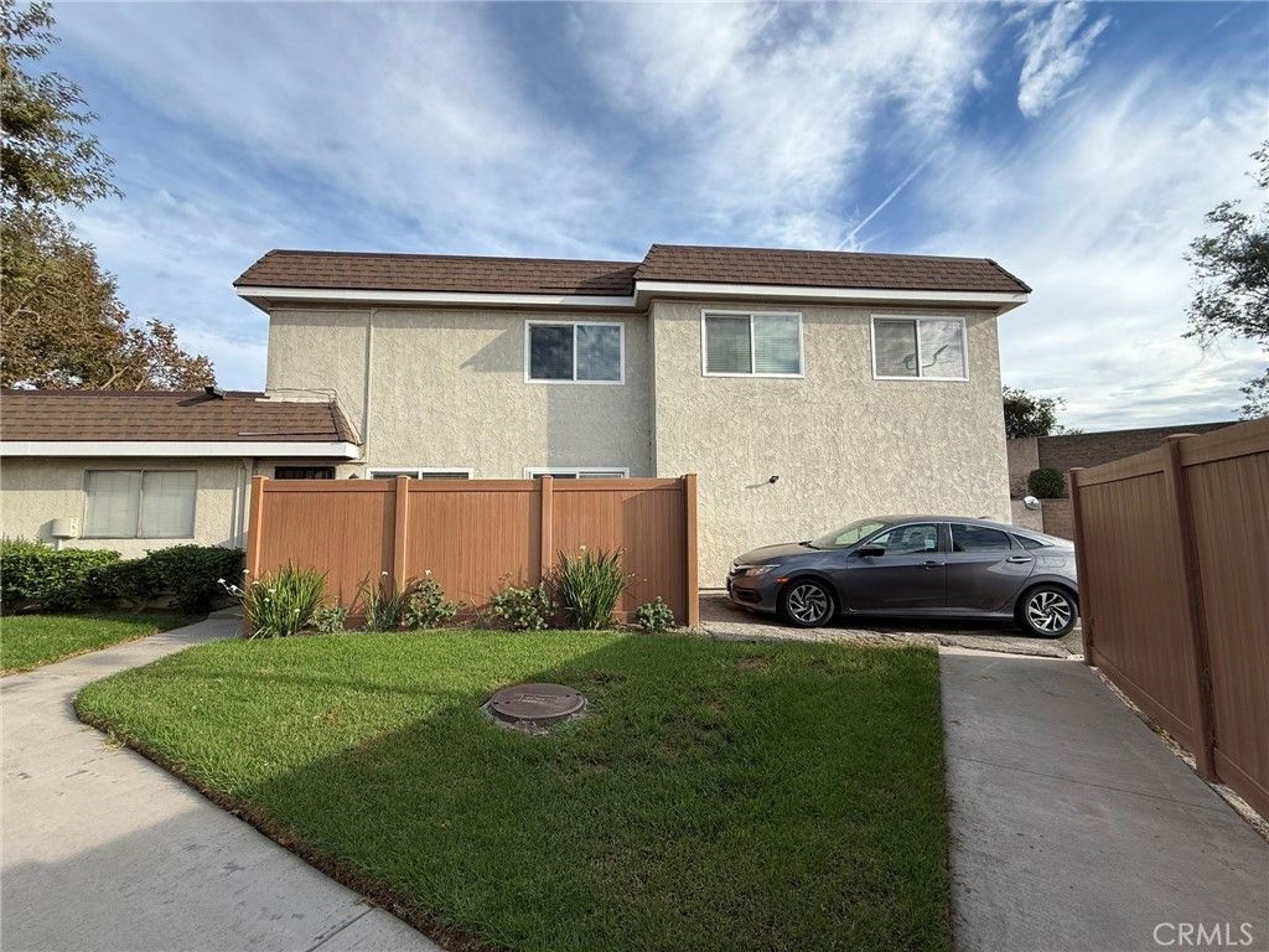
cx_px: 634
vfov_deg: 85.7
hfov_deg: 102.1
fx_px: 513
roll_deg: +0.6
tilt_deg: +4.9
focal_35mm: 14
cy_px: 476
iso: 50
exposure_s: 1/1001
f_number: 2.2
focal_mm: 2.22
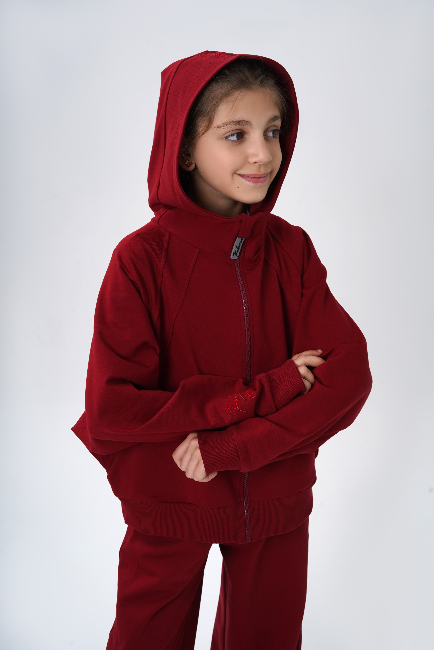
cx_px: 217
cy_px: 325
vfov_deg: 39.6
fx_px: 904
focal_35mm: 50
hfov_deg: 27.0
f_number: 10
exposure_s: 1/160
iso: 100
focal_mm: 50
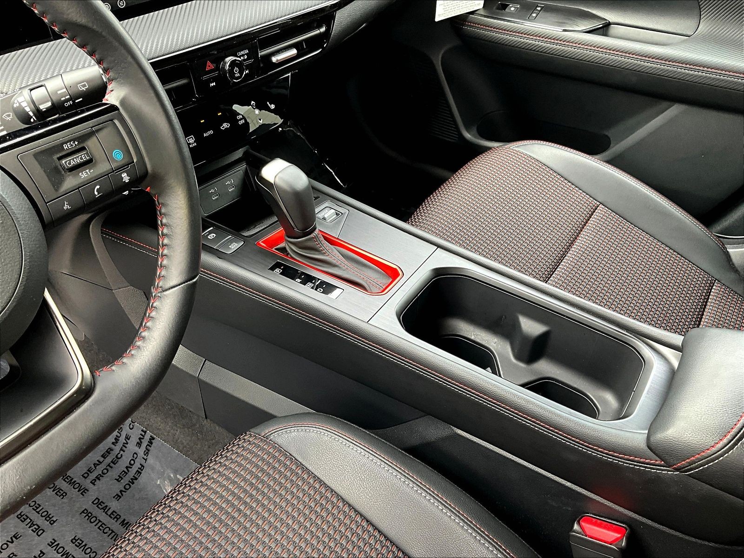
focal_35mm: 29
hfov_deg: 61.7
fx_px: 623
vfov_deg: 48.2
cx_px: 372
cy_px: 279
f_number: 1.8
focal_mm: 3
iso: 64
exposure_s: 1/100
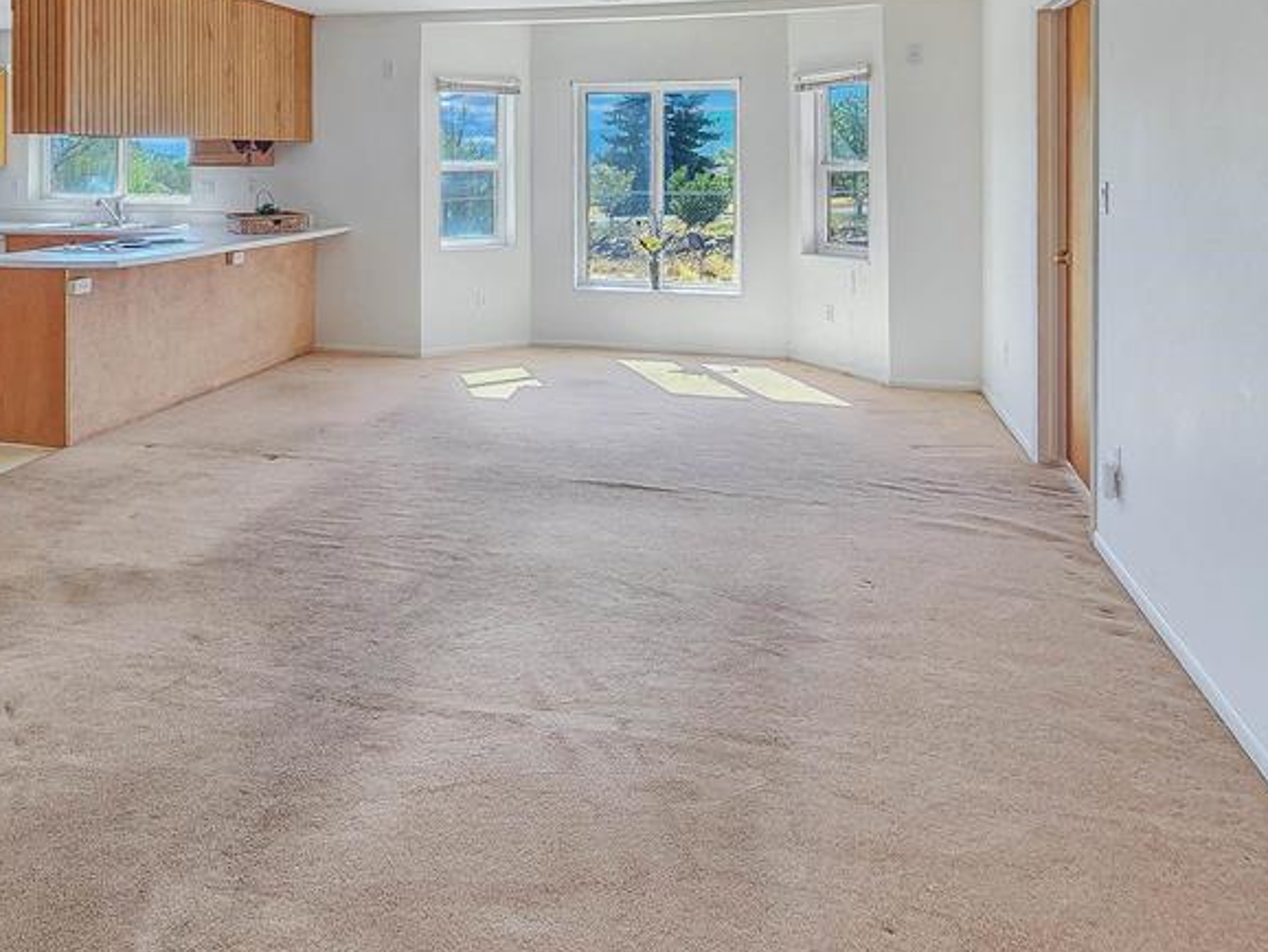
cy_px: 182
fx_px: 843
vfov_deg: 54.6
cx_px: 536
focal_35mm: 23
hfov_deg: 73.4
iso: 50
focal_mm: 2.2
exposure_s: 1/60
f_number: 2.2
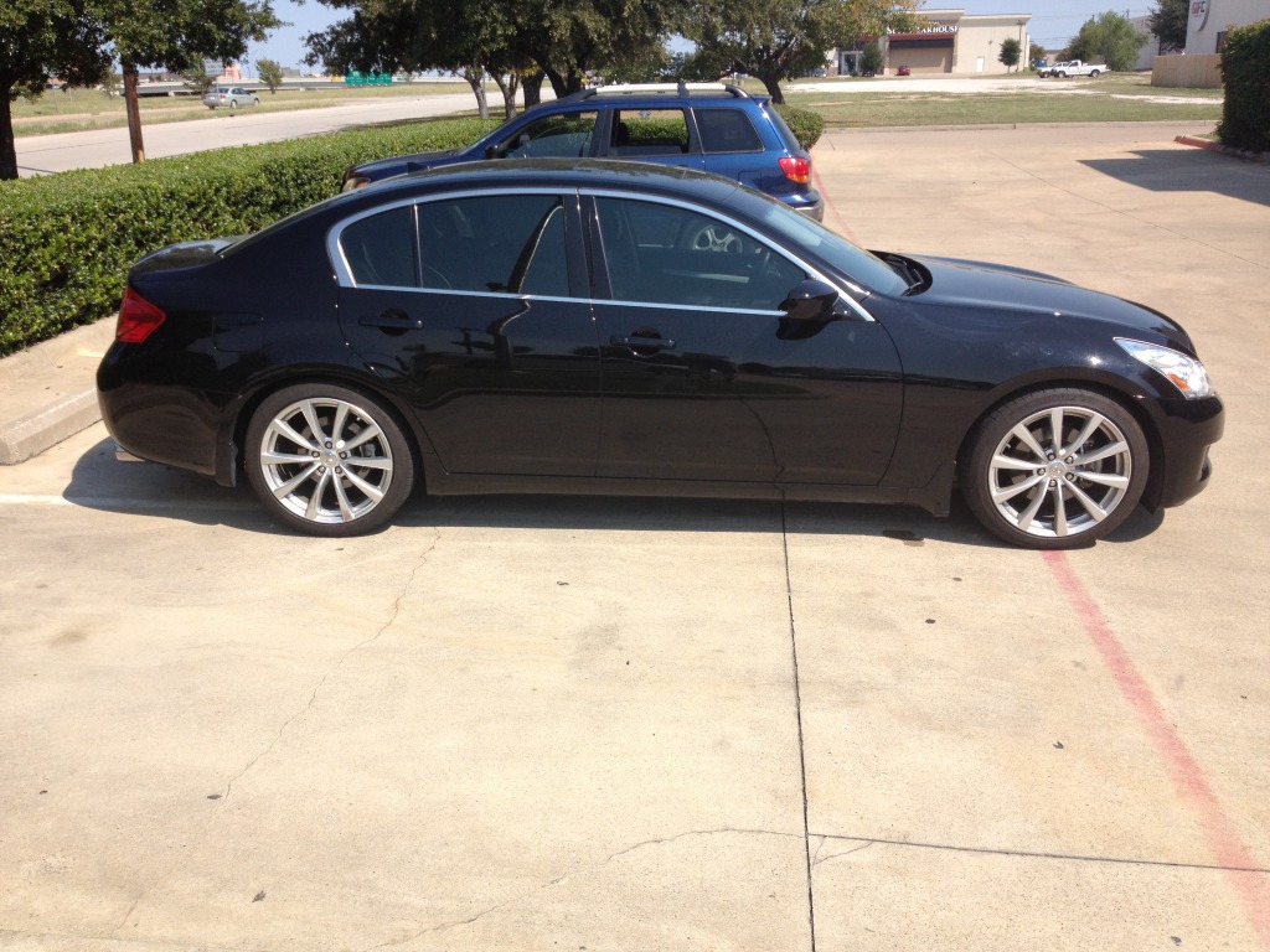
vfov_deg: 40.7
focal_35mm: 35
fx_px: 1284
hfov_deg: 52.6
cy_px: 476
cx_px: 635
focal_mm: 4.3
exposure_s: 1/1534
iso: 64
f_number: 2.4
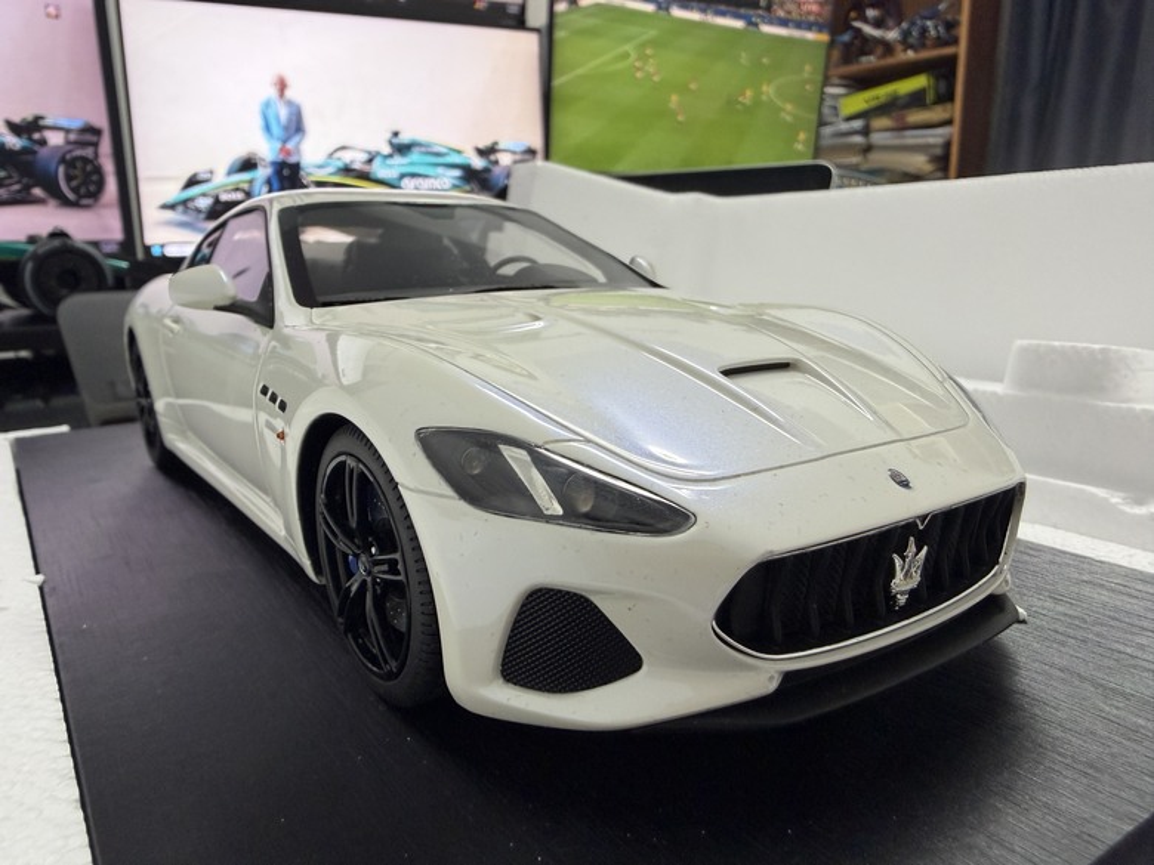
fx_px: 800
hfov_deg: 71.6
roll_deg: +2.0
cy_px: 432
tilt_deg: -13.0
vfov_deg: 56.8
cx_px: 577
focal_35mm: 24
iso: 200
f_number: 2.2
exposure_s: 1/60
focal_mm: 2.22
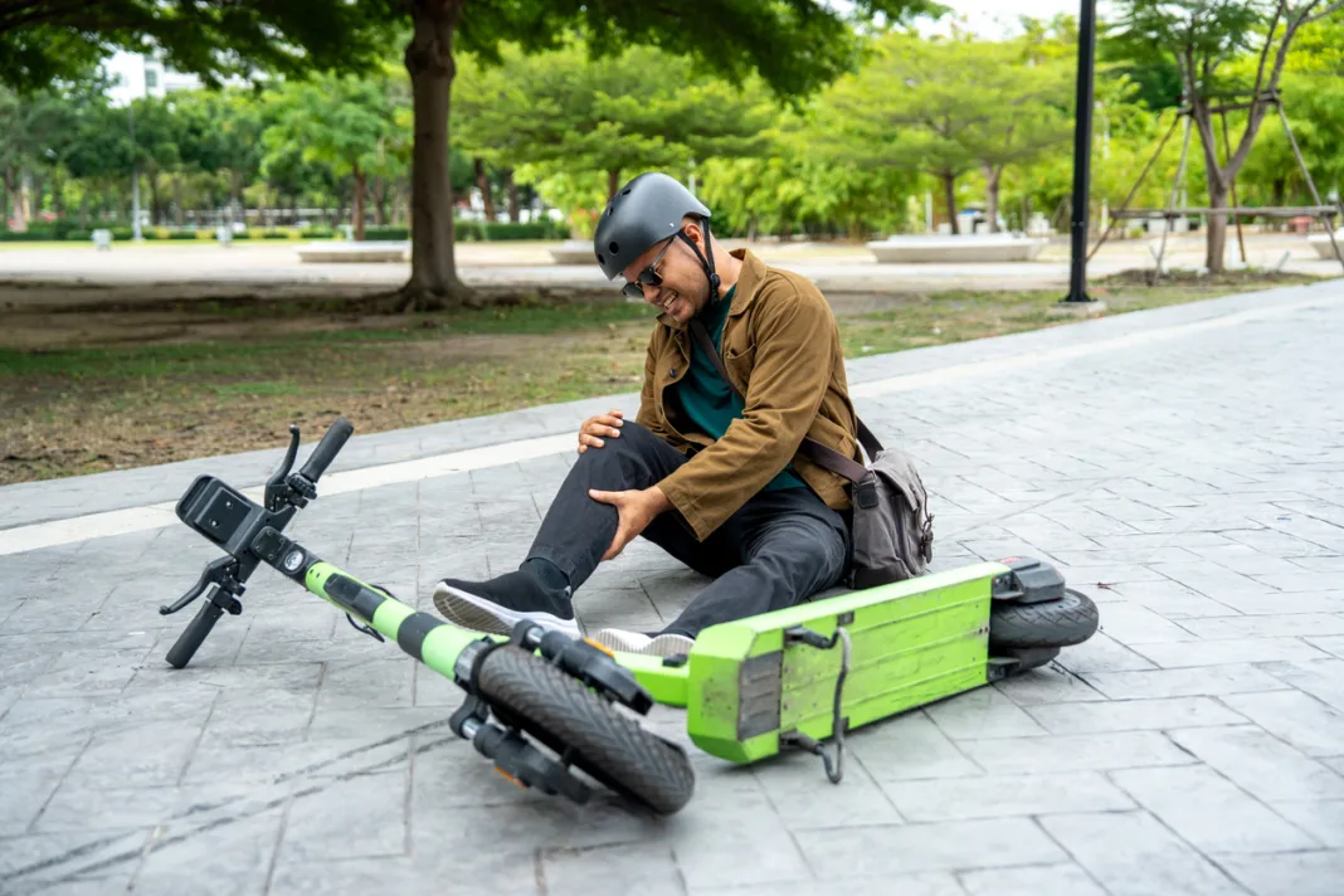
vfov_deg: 29.9
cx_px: 672
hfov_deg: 43.6
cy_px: 448
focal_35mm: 45
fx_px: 1680
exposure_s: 1/1000
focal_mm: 45
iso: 400
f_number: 2.8
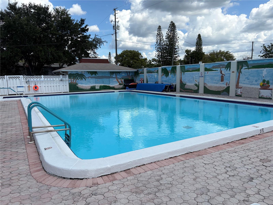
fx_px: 205
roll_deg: +0.7
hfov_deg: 67.3
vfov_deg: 53.1
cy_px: 102
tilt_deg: -5.3
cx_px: 136
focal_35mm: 26
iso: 50
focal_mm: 5.96
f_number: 1.6
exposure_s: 1/5348
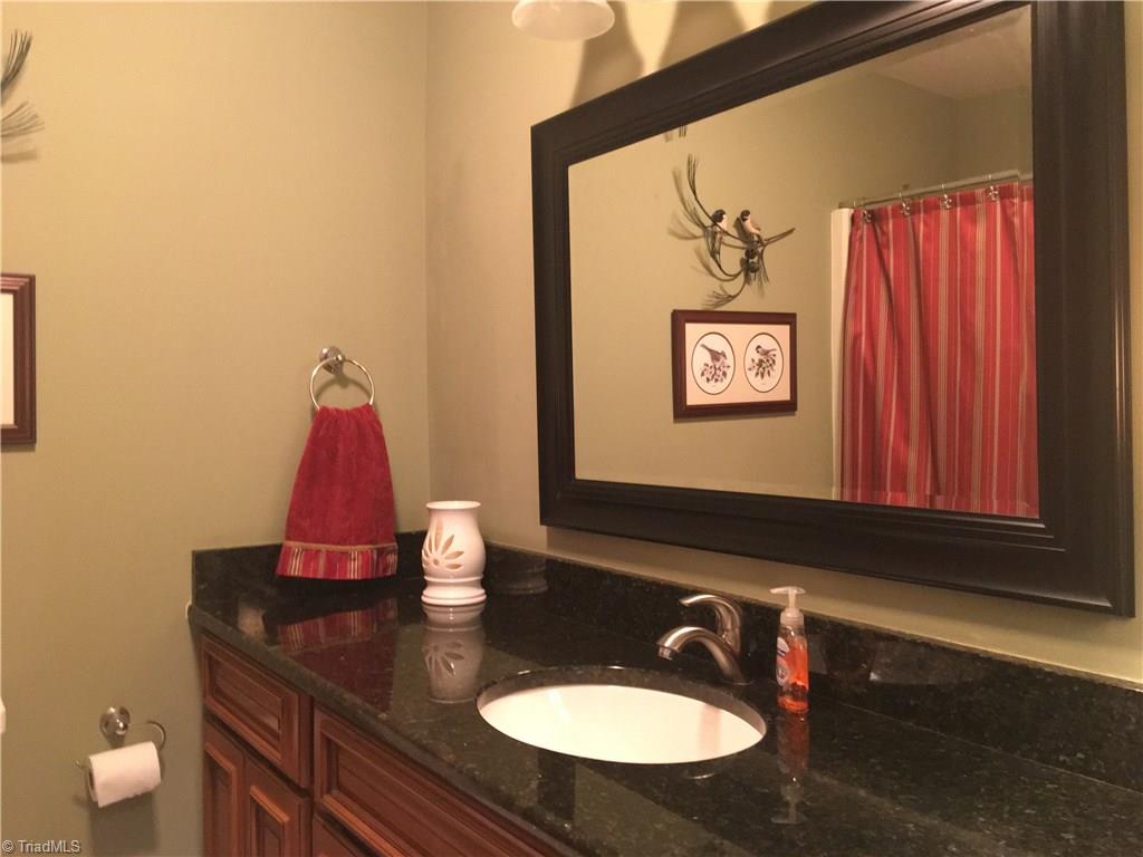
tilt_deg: -1.8
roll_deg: +0.6
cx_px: 572
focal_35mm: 29
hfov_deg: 61.7
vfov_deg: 48.2
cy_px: 428
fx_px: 958
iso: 320
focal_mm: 4.15
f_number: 2.2
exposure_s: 1/15
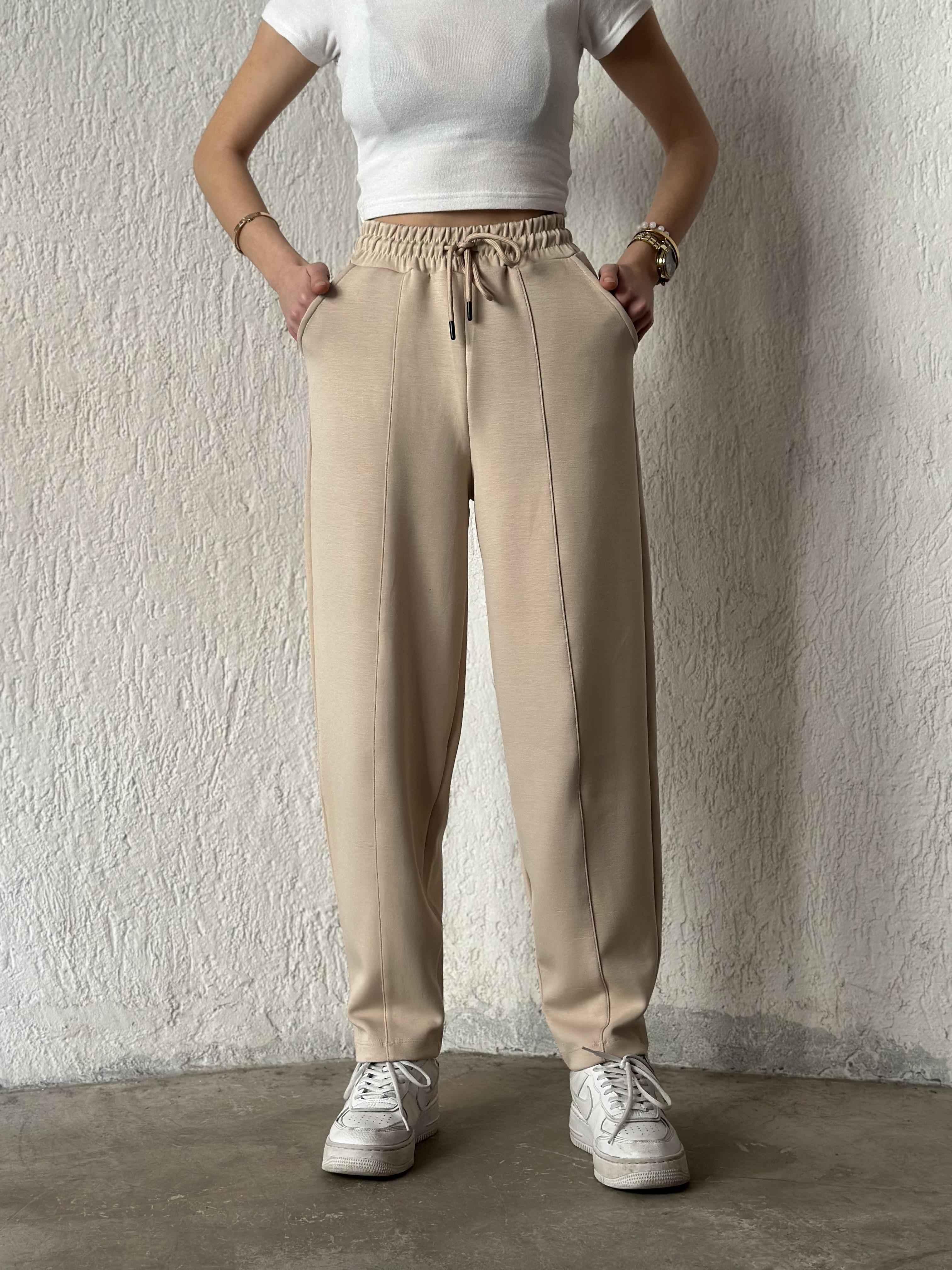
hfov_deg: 30.3
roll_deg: +0.2
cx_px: 476
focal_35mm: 48
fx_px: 1760
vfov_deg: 39.7
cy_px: 635
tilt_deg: +1.0
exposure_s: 1/121
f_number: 1.78
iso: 125
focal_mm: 6.86
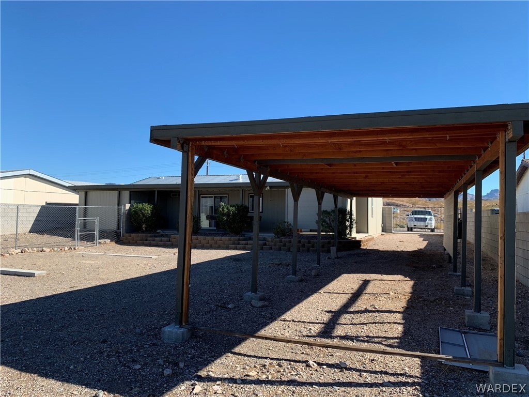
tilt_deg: +4.0
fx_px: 397
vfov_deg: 53.1
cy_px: 198
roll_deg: -0.7
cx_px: 264
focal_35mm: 26
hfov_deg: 67.3
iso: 25
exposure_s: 1/1447
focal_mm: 4.25
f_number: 1.8
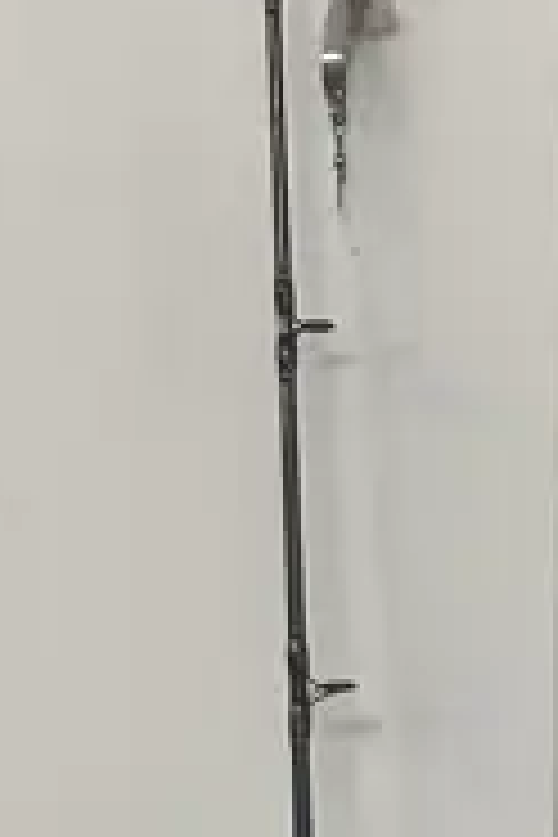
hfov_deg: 5.0
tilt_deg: -13.9
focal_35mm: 275
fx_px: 6393
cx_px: 706
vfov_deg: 7.0
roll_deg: -1.4
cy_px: 2169
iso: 80
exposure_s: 1/100
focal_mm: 6.86
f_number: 1.78
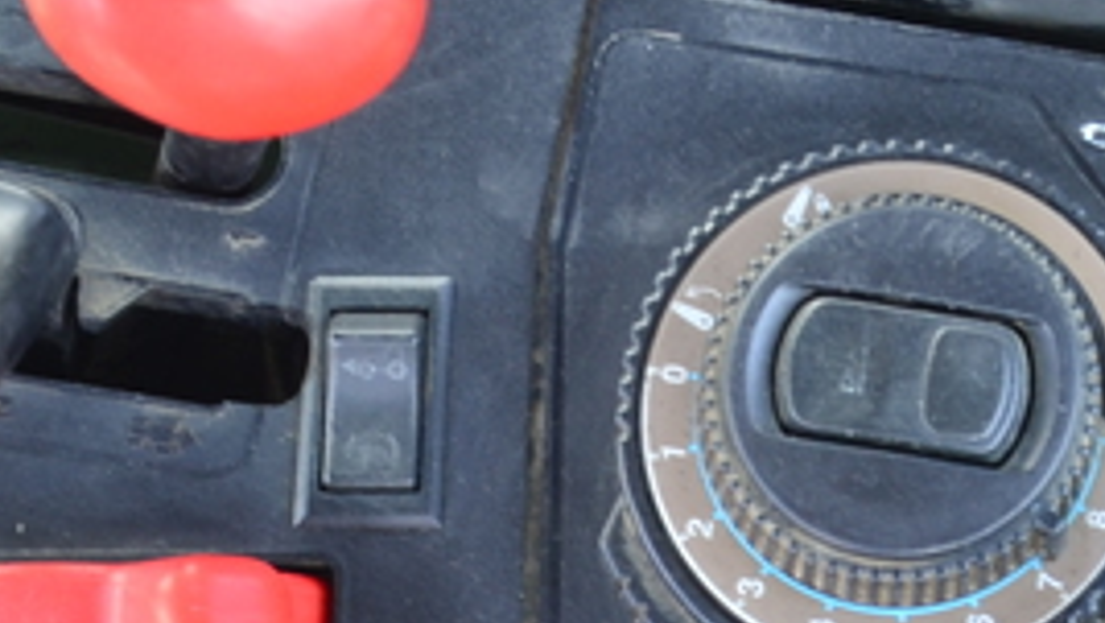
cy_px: -334
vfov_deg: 8.8
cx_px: 1324
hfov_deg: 15.3
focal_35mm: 135
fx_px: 3957
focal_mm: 18
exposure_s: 1/30
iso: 125
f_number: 6.3
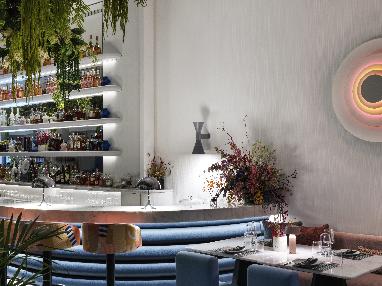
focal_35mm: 42
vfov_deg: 34.3
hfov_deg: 44.7
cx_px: 217
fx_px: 463
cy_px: 159
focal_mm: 45
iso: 200
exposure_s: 4
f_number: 11
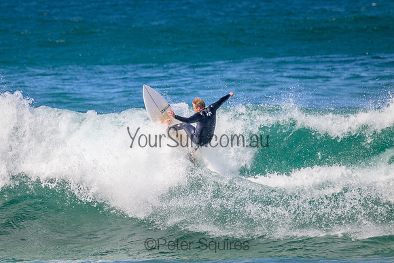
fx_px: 8757
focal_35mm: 800
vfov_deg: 1.7
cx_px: 197
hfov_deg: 2.6
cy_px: 132
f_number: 11
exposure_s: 1/1600
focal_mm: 800
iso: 900
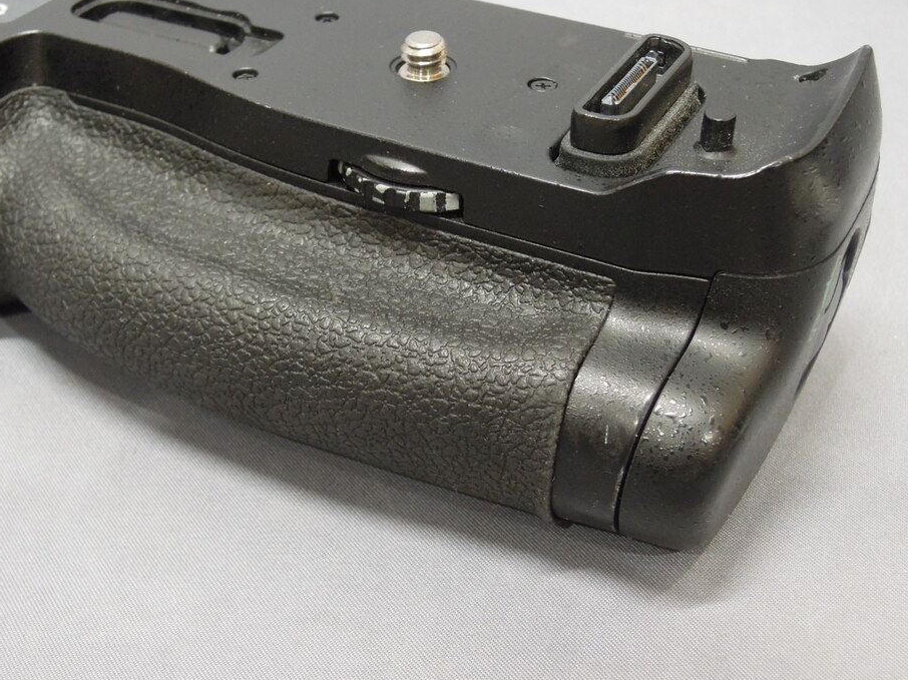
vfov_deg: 27.5
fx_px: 1390
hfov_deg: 35.9
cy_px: 292
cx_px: 322
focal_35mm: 53
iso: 400
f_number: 3.3
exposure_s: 1/15
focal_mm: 7.2
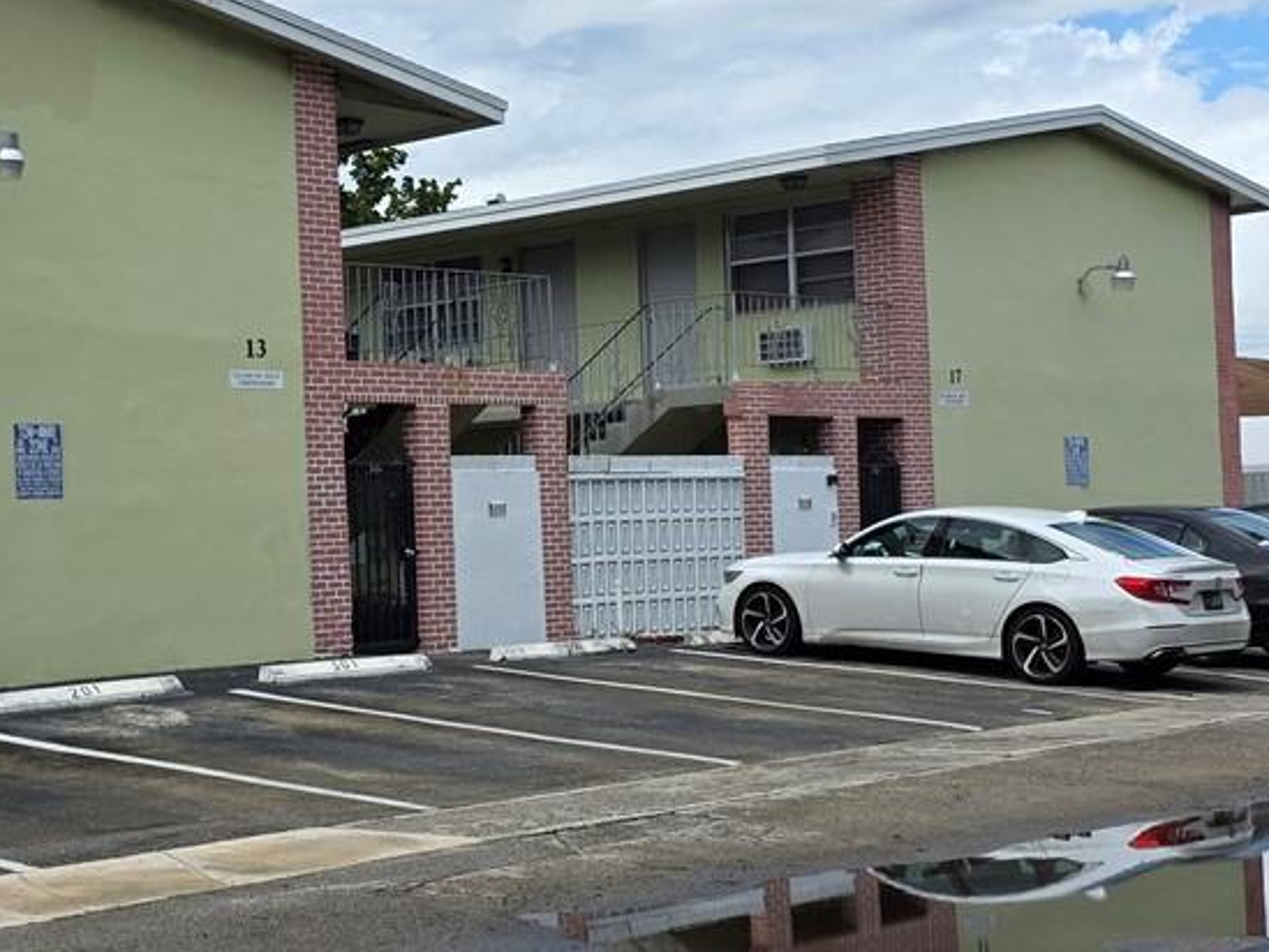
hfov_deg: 28.6
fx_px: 2457
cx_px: 361
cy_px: 416
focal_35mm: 67
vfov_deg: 21.9
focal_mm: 6.3
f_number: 1.7
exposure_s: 1/6355
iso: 80
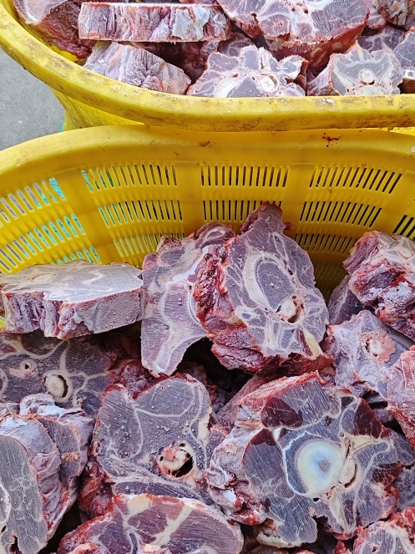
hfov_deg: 38.3
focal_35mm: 37
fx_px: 592
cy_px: 265
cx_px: 272
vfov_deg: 50.1
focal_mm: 5.56
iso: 144
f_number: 1.88
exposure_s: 1/100
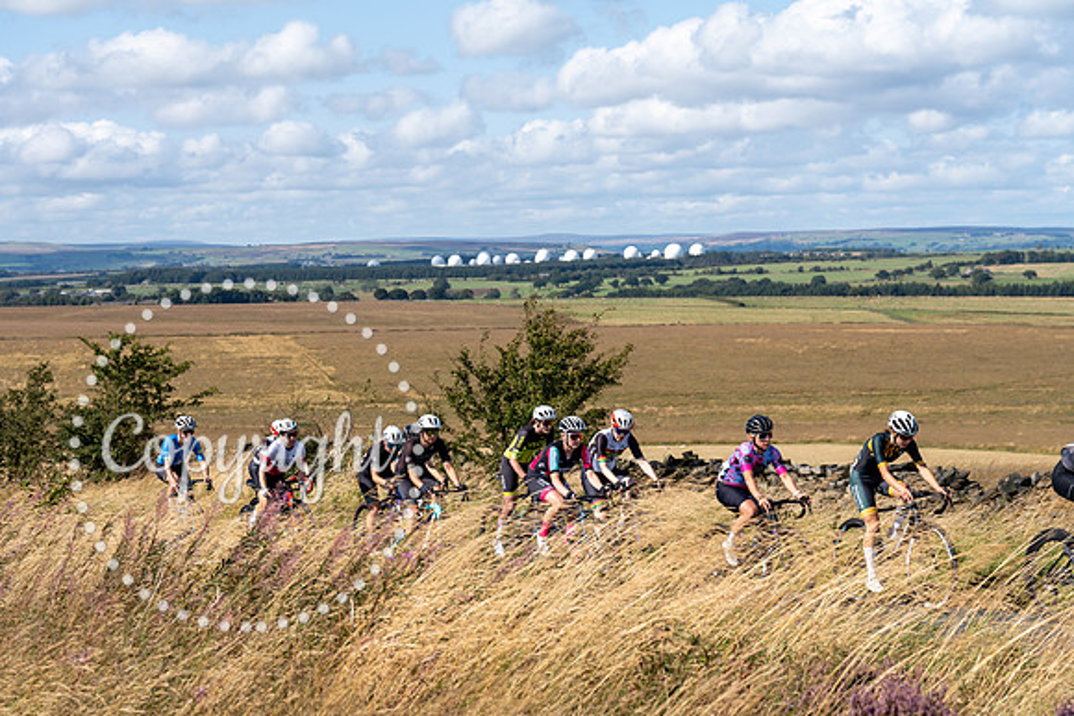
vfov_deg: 16.5
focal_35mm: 83
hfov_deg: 24.5
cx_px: 537
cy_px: 358
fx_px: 2477
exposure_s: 1/800
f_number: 5.6
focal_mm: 83
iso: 100
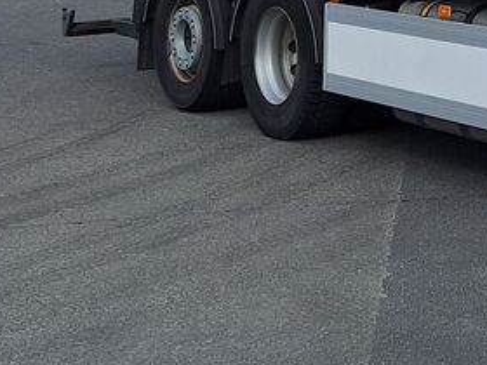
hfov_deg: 16.6
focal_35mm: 105
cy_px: -229
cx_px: 788
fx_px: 1477
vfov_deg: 13.1
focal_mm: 5.54
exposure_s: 1/2342
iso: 40
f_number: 1.8
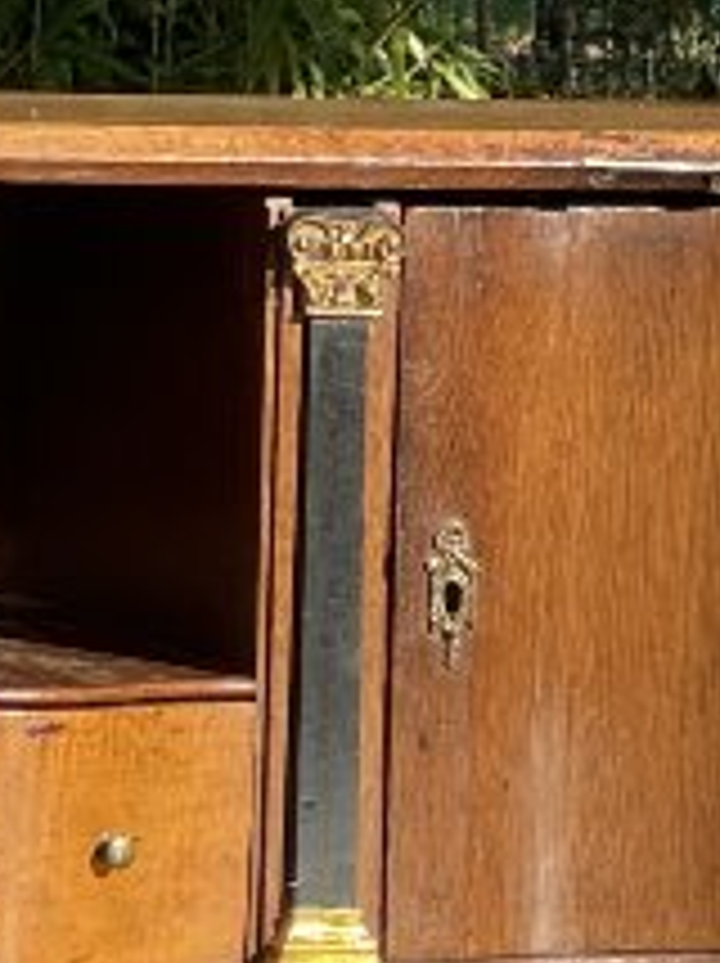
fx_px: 8114
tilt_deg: -11.9
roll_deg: -1.6
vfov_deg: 6.7
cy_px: 1584
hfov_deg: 5.1
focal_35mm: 292
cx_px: 662
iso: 25
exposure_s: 1/695
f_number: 2
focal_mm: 6
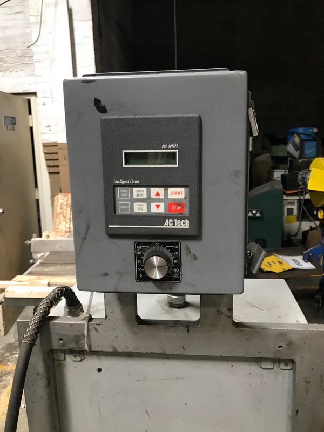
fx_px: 349
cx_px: 162
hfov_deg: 49.7
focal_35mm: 28
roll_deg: +2.6
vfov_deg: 63.4
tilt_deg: -11.8
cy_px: 216
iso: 50
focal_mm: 3.99
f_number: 1.8
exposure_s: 1/15
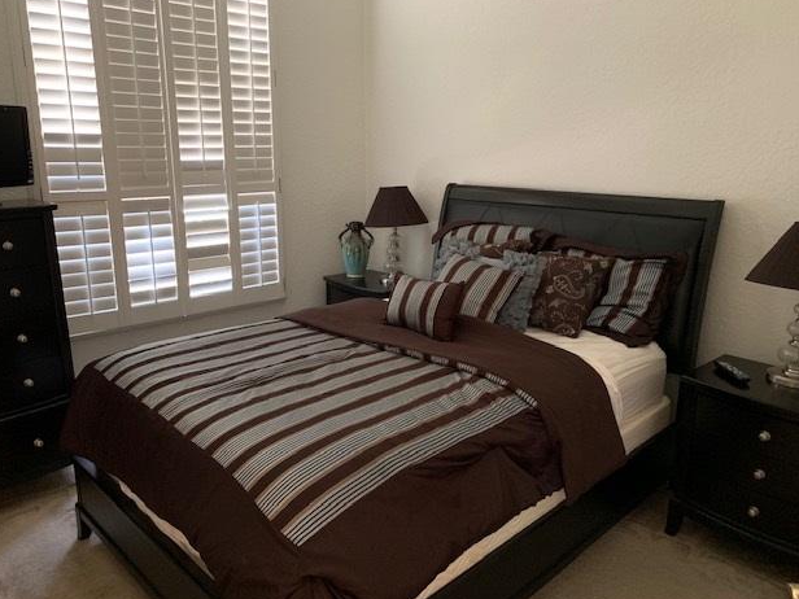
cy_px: 294
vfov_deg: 51.4
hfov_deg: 65.3
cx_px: 407
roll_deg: -0.1
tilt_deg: -13.5
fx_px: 623
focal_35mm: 27
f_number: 1.8
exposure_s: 1/30
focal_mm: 4.25
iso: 640
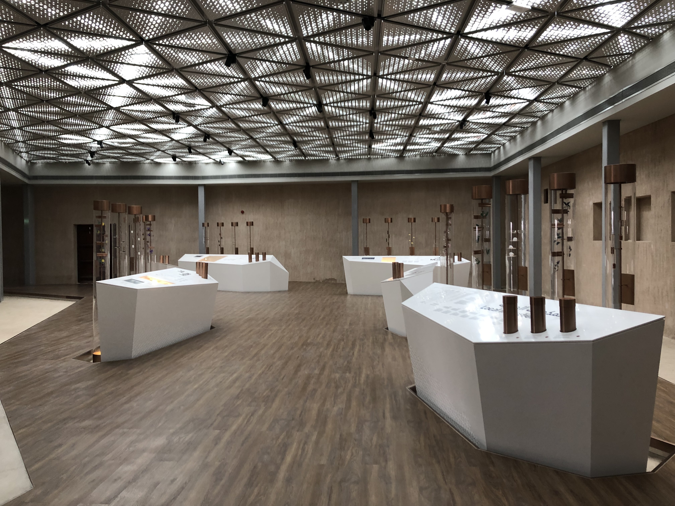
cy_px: 253
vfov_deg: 49.7
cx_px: 338
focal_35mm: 28
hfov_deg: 63.4
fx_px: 546
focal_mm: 3.99
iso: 25
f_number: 1.8
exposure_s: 1/30
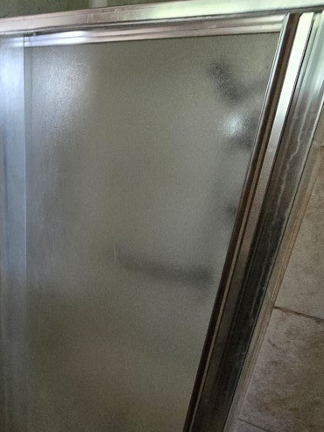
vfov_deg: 65.2
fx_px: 337
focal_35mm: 27
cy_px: 237
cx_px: 34
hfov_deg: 46.5
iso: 1250
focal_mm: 2.2
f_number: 2.2
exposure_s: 1/60
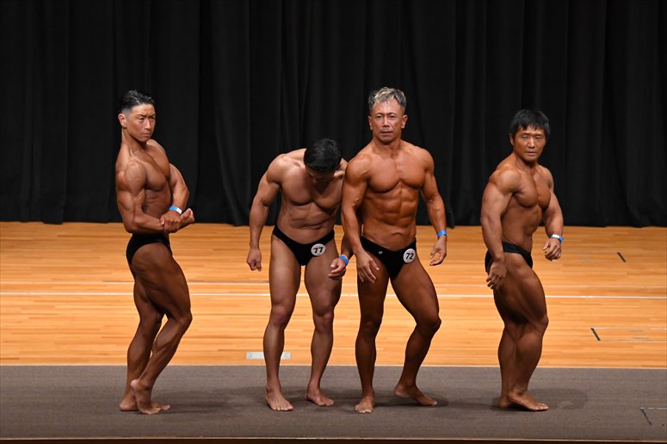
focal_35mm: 202
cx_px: 334
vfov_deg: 6.8
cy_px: 222
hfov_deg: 10.2
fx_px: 3741
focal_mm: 135
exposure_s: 1/400
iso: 4000
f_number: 5.6
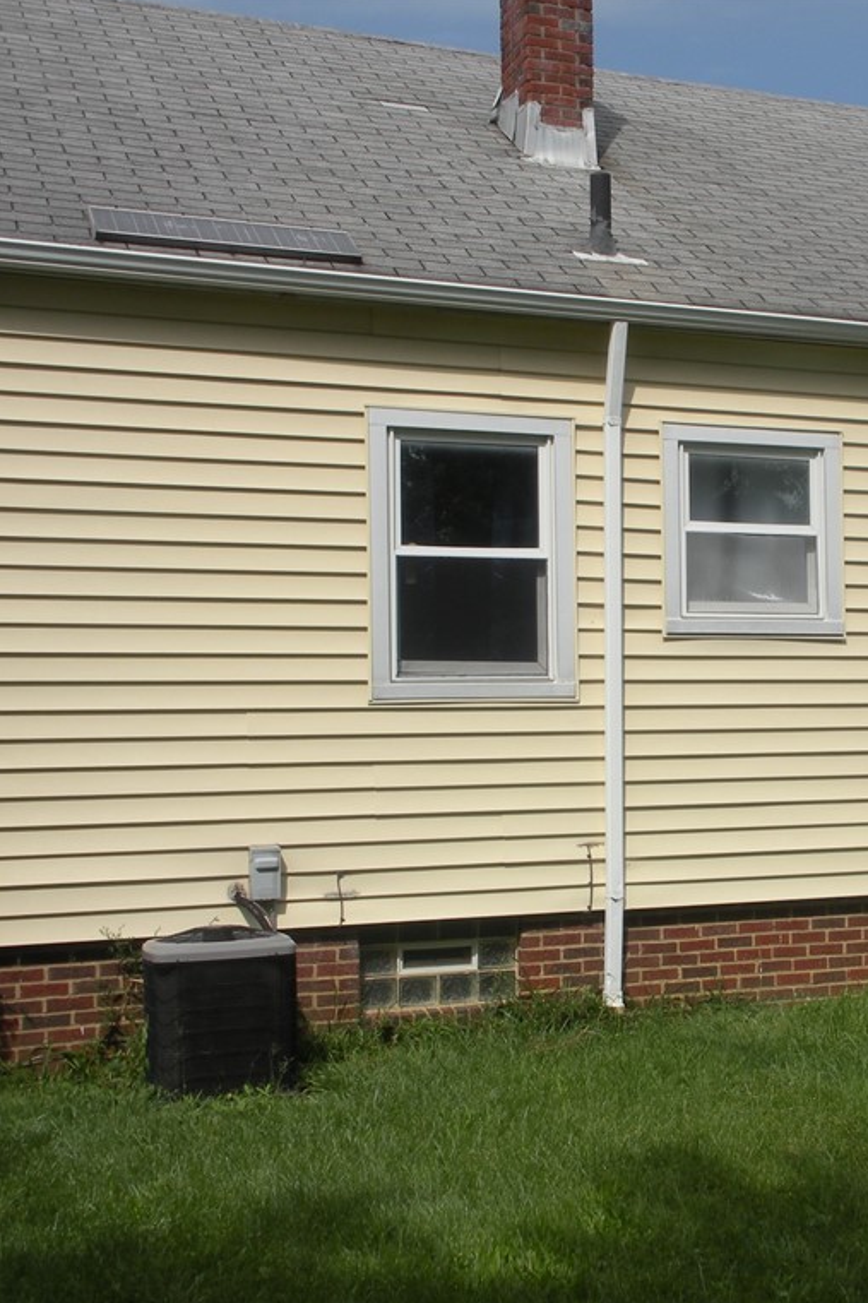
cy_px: 651
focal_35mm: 49
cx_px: 656
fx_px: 1773
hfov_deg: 27.1
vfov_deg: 40.4
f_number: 5.6
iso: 64
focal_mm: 6.3
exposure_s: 1/450
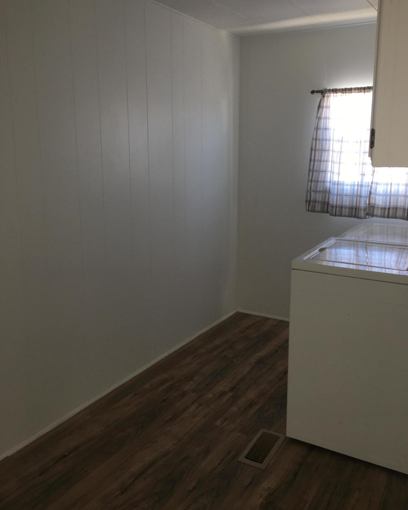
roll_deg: +0.0
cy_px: 237
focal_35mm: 31
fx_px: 468
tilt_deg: -10.7
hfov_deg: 47.1
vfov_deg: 57.1
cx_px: 209
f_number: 2.2
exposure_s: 1/30
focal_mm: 4.15
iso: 50
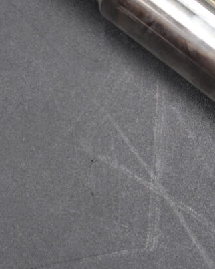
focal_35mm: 193
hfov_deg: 8.0
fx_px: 1536
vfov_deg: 10.0
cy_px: 15
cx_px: 202
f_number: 5.3
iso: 400
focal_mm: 46
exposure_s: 1/60
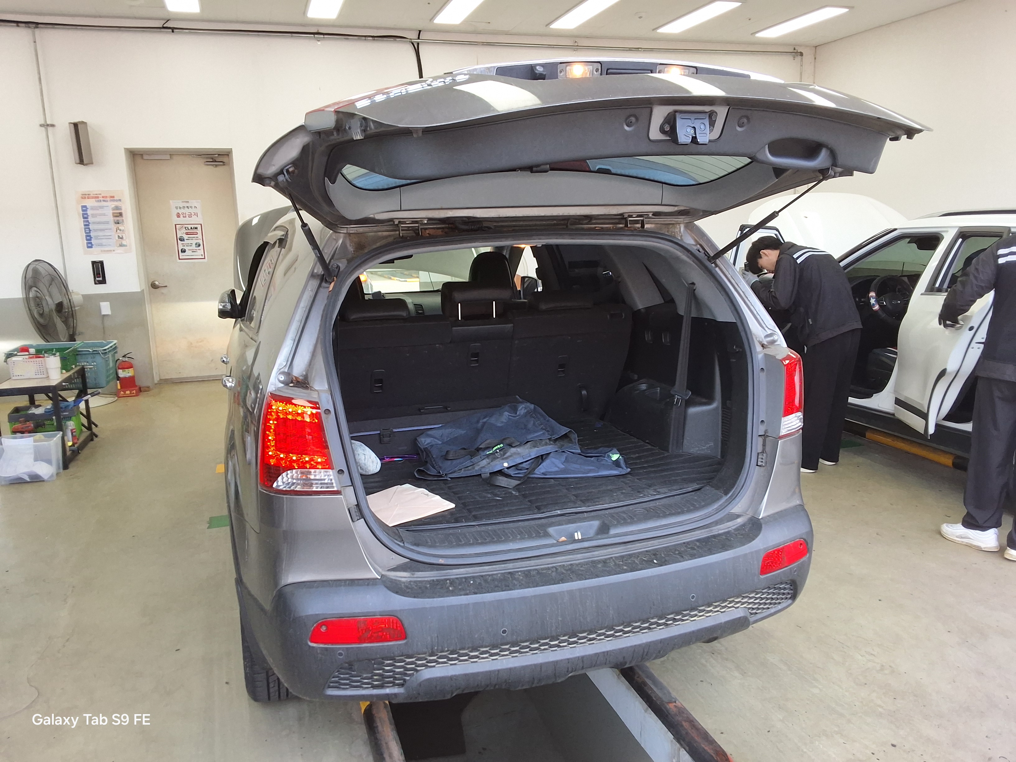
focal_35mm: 28
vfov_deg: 49.7
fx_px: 822
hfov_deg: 63.4
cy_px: 381
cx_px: 508
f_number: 1.9
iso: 50
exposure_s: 1/120
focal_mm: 2.91
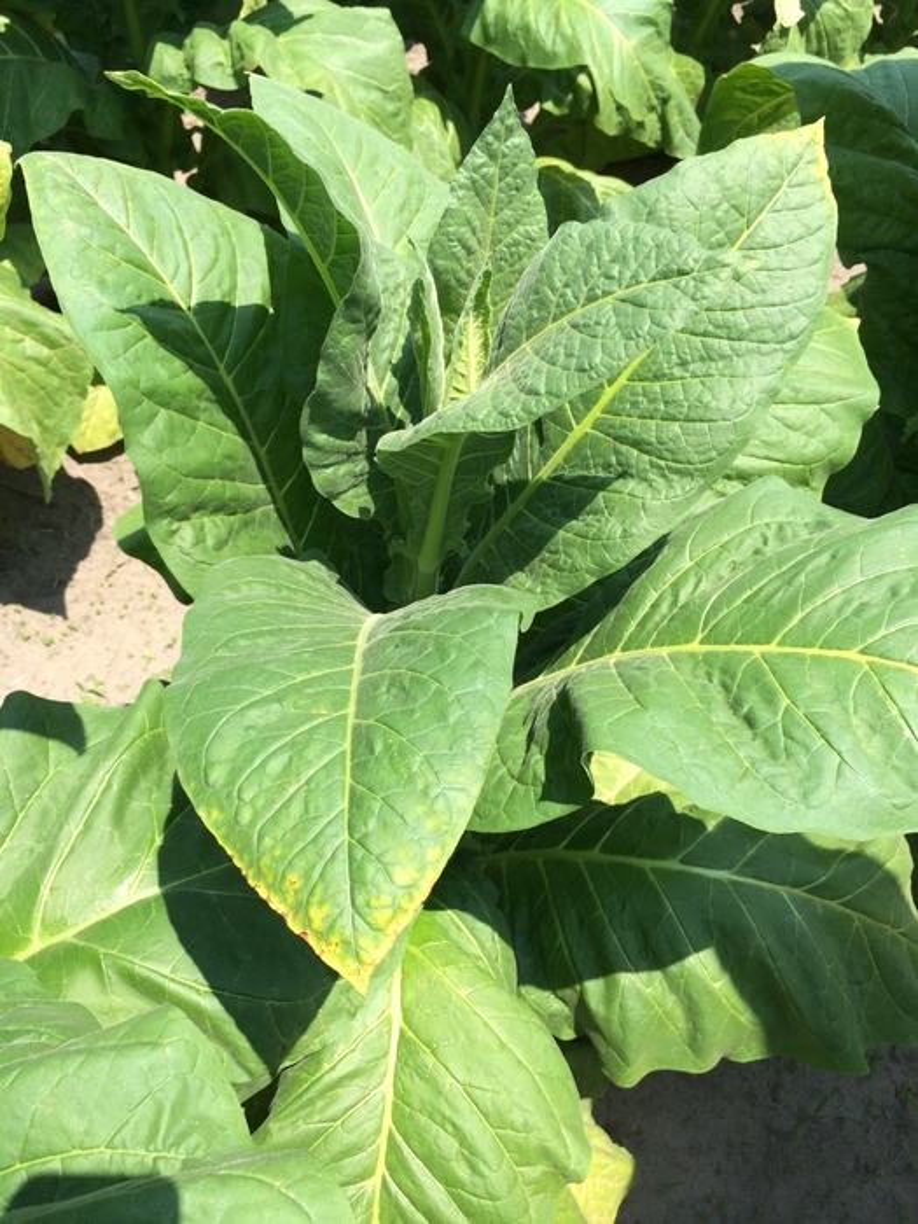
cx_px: 459
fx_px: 1061
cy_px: 612
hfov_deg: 46.8
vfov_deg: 60.0
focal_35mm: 30
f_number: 2.2
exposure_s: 1/1172
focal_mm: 4.12
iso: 32
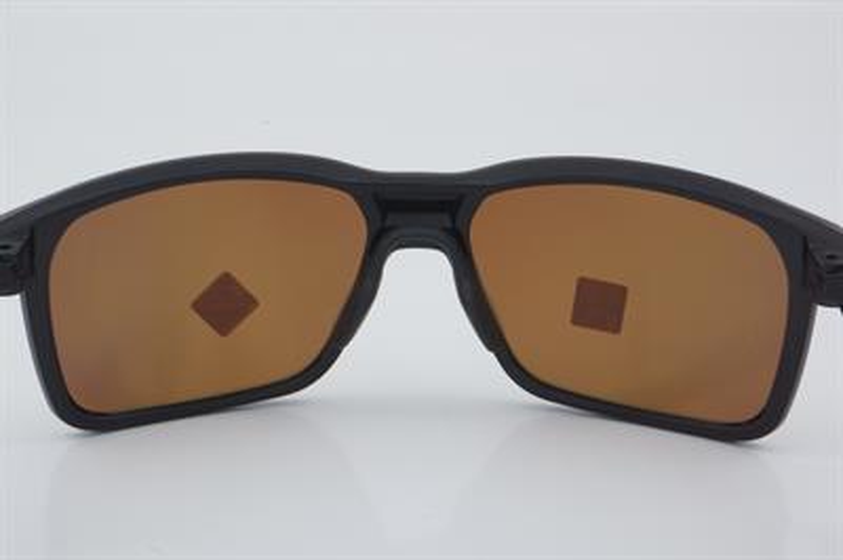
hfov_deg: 27.0
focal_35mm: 75
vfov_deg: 18.2
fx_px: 1755
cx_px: 422
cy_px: 280
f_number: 32
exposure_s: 1/3
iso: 100
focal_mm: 50
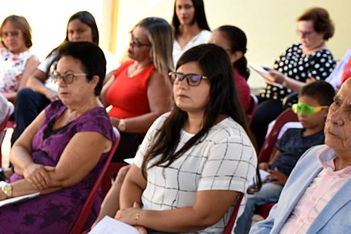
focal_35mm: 134
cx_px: -8
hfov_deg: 15.0
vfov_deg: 10.2
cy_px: 182
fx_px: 1306
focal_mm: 38
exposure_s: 1/100
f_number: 4.2
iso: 100
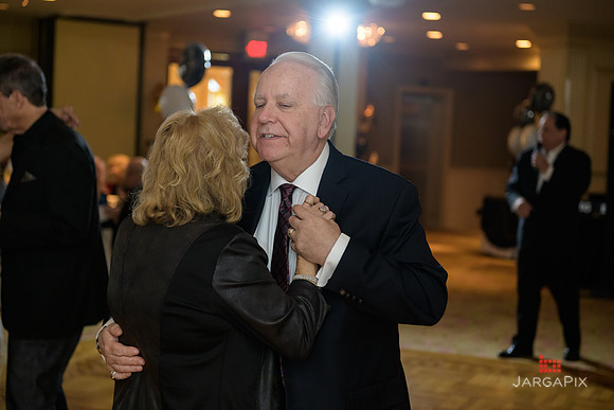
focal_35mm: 70
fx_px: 1194
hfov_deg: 28.8
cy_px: 205
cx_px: 307
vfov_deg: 19.5
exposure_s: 1/125
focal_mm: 70
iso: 1000
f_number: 2.8
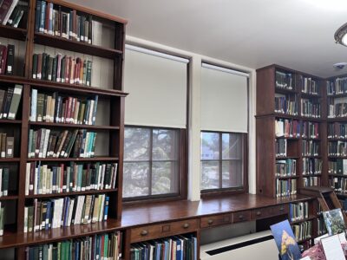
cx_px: 174
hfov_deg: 67.3
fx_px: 261
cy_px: 130
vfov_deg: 53.1
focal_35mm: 26
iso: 100
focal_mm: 5.1
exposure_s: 1/60
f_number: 1.6
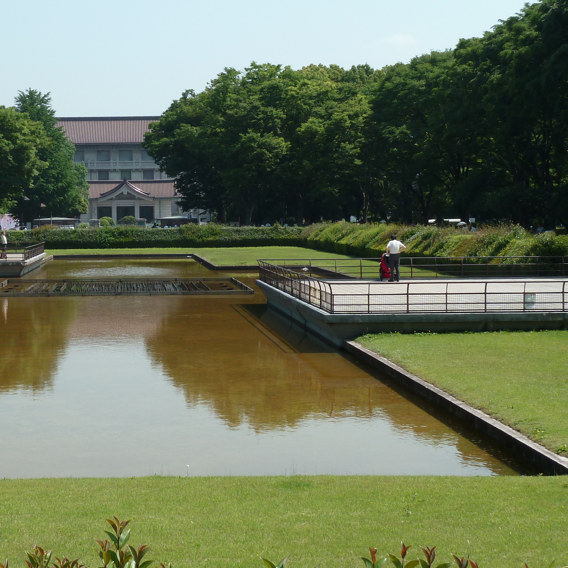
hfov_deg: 25.2
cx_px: 100
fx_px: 1244
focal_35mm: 67
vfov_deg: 25.7
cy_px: 242
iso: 80
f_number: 4
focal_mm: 7.3
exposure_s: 1/400
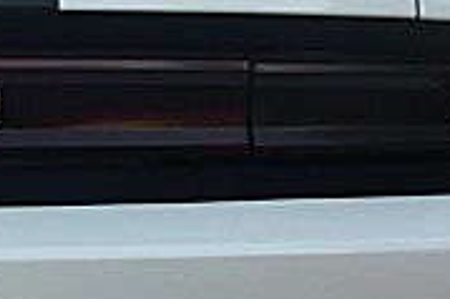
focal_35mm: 134
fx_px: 1673
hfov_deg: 14.6
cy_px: 176
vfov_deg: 10.2
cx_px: -158
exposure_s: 1/160
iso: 50
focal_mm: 6.3
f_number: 2.8
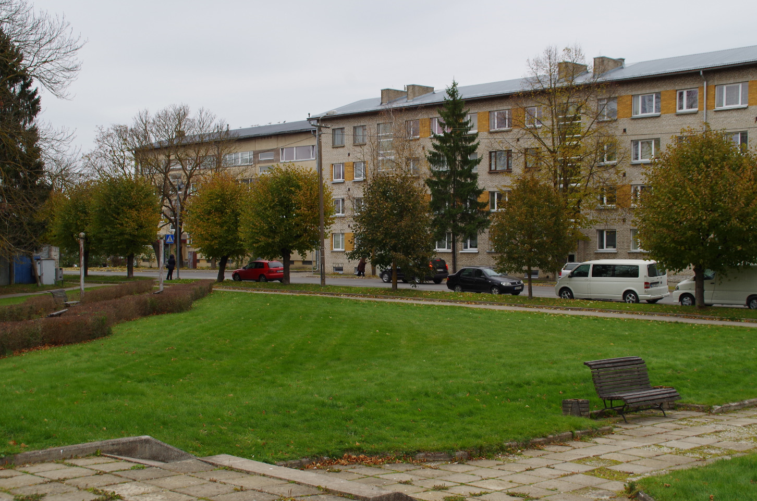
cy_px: 247
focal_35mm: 55
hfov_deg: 36.3
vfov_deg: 24.5
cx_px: 387
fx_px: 1154
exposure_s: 1/60
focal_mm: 33
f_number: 8
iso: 250
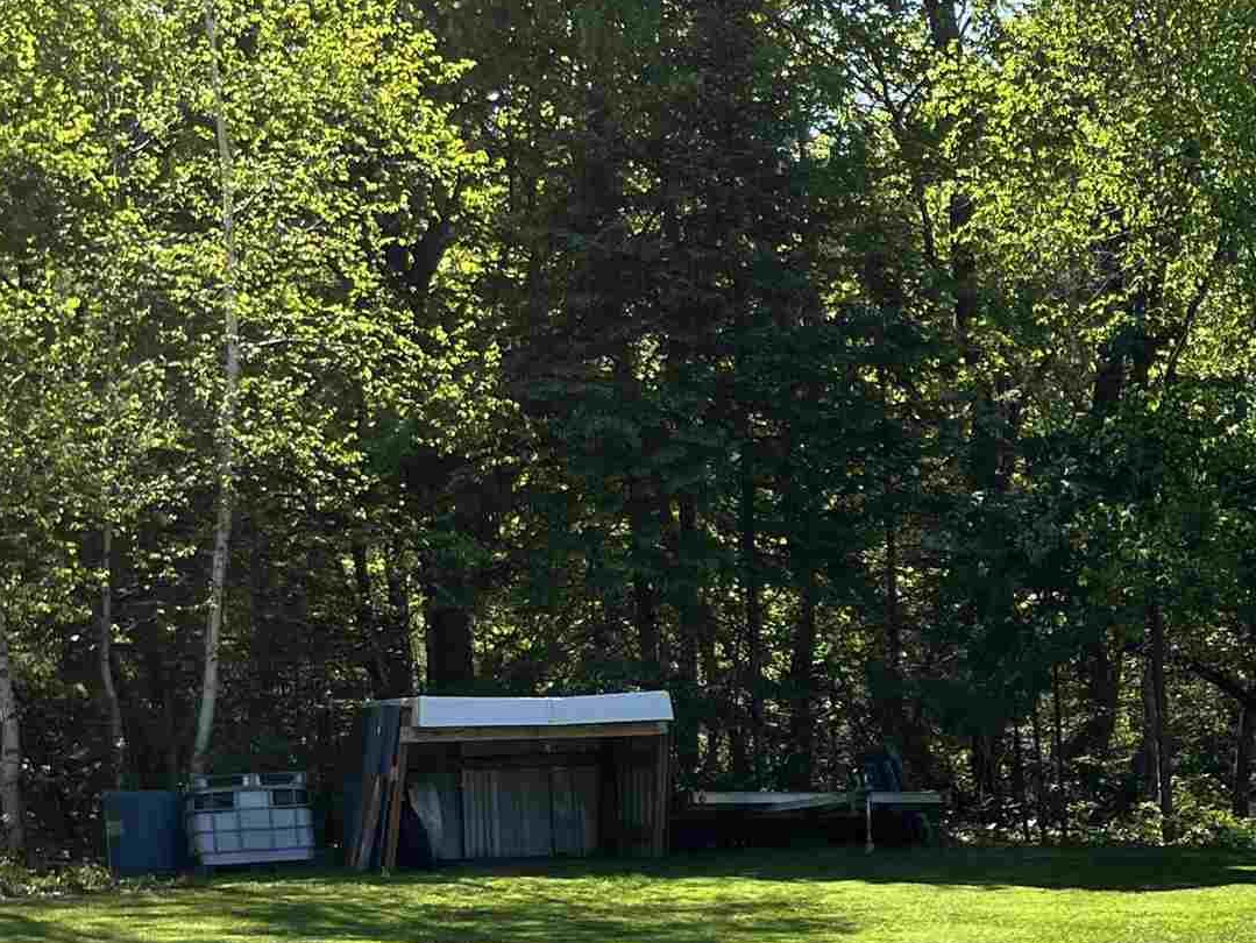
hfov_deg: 24.2
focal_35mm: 74
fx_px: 2686
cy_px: 922
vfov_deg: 19.4
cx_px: 1461
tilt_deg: -6.7
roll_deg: +0.8
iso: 50
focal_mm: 5.1
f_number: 1.6
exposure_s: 1/1325
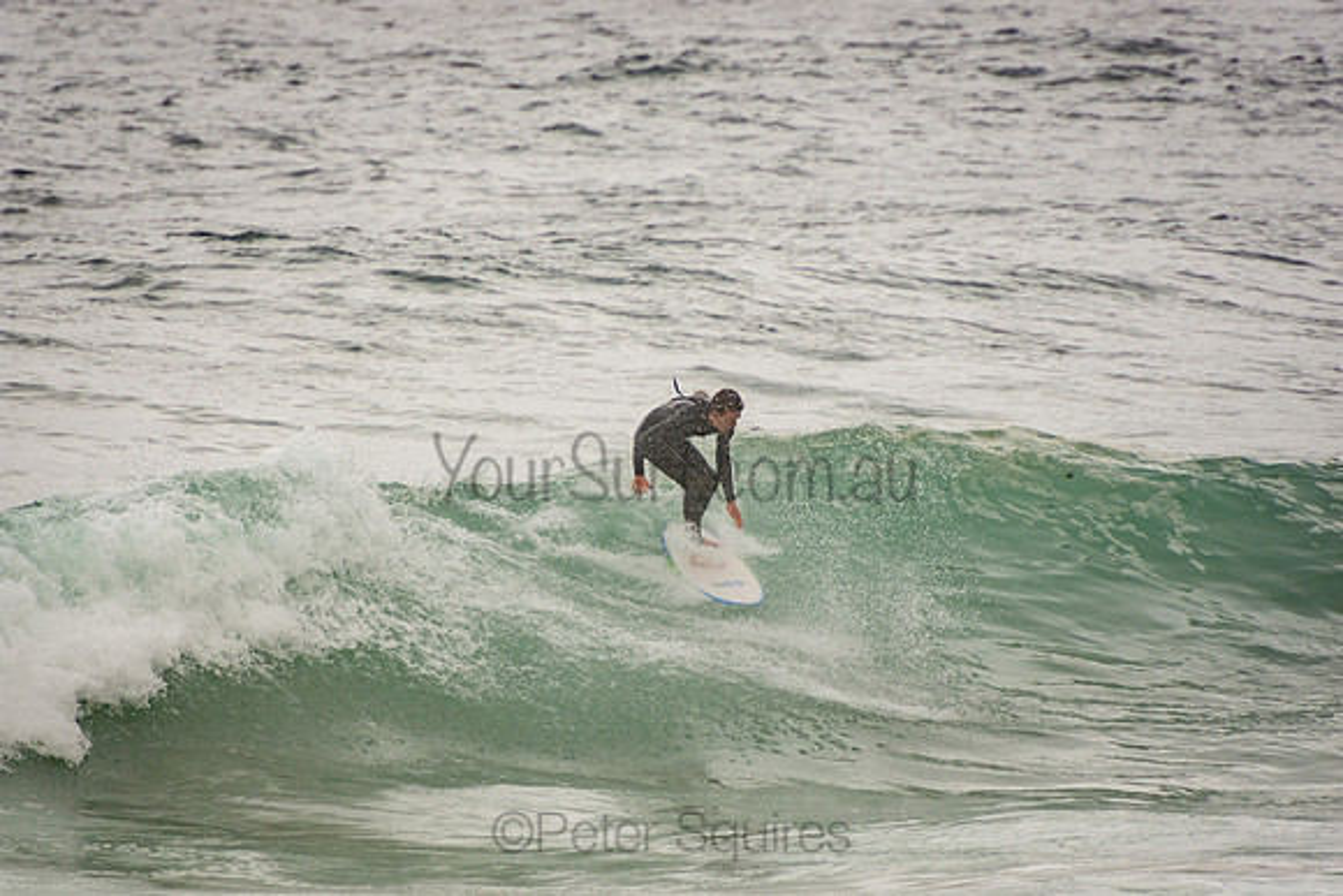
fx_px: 22388
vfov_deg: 2.3
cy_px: 448
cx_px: 672
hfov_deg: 3.4
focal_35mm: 600
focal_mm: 400
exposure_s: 1/1250
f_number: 5.6
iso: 250
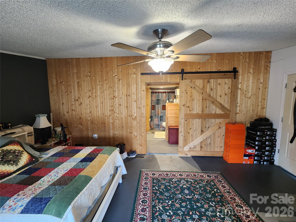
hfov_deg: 106.2
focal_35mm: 13
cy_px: 111
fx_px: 111
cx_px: 148
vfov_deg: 89.9
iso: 400
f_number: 2.2
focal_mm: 2.2
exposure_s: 1/60
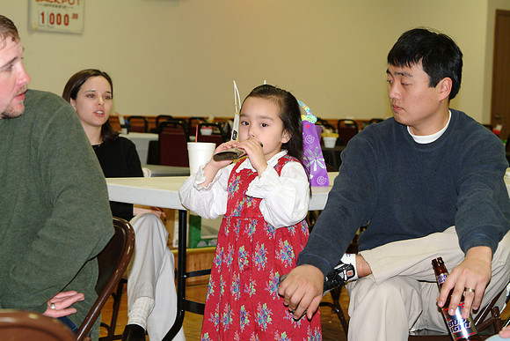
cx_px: 255
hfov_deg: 24.2
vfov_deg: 16.3
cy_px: 170
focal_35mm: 84
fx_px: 1190
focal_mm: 56
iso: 800
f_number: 4.8
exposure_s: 1/60
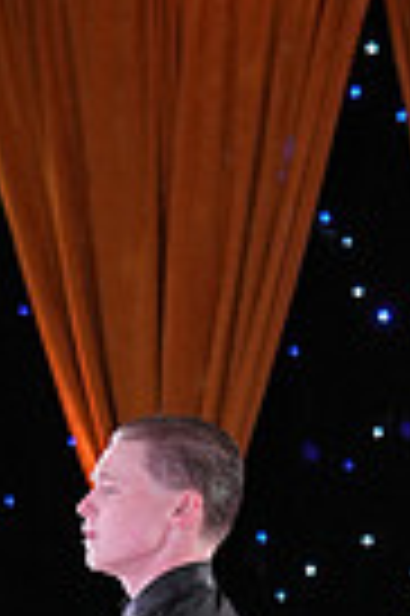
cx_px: -187
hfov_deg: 4.6
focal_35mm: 296
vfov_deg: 6.9
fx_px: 5069
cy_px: 935
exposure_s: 1/400
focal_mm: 70
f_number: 4
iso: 1600
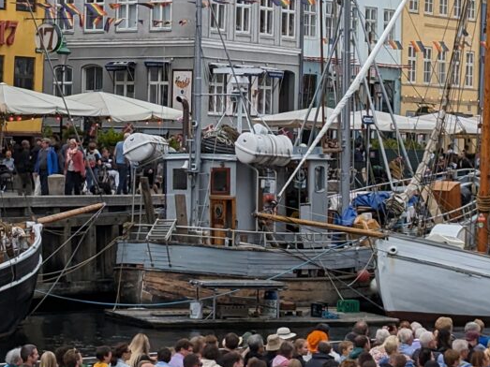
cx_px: 112
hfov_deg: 13.4
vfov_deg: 10.1
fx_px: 2080
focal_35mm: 147
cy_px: 88
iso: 47
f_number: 1.85
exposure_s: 1/1433
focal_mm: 6.81
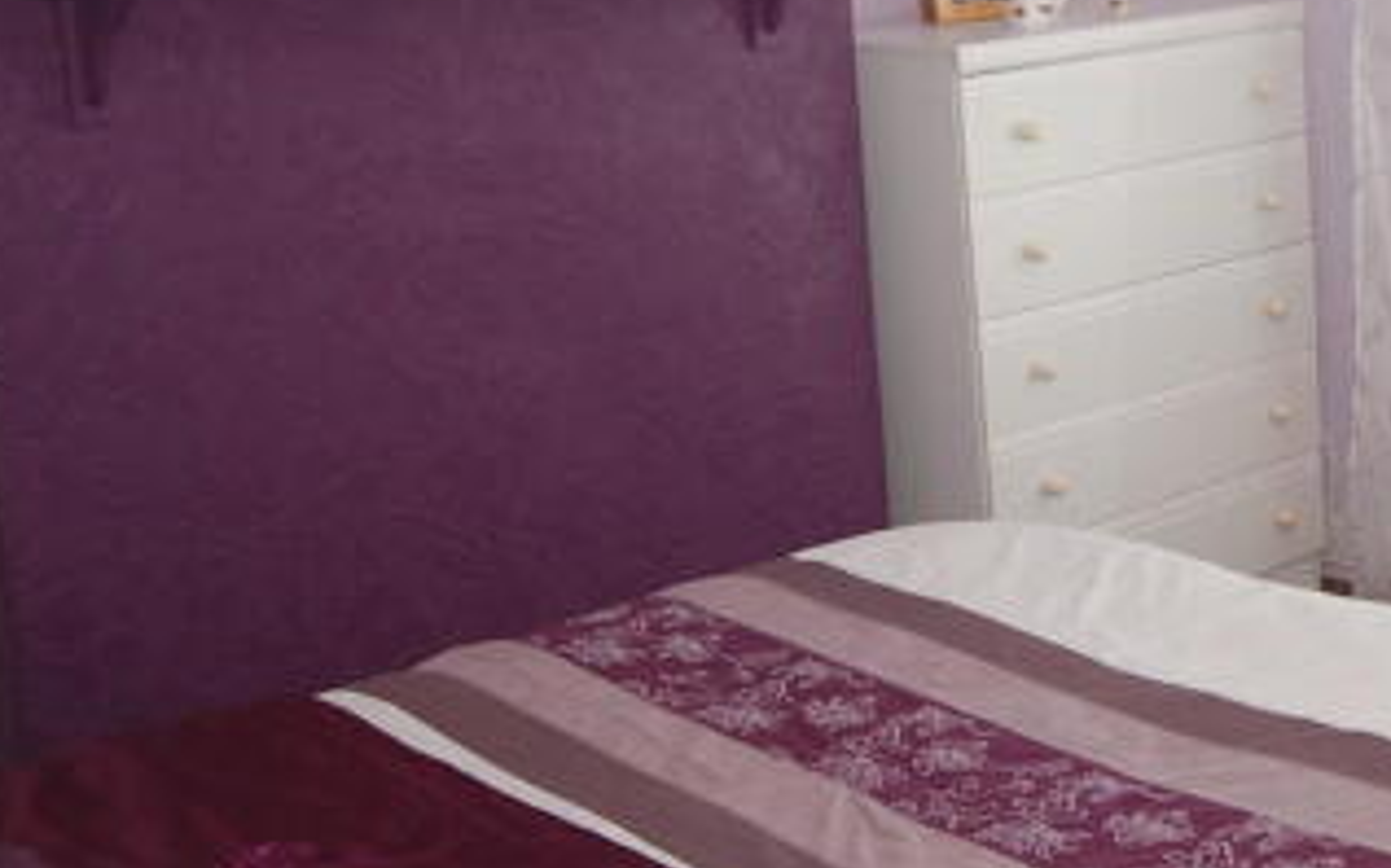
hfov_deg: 31.3
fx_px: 2388
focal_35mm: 63
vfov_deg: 20.5
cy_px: 221
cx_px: 1191
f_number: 5.6
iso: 200
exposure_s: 1/125
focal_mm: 20
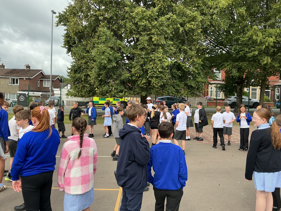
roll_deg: -3.4
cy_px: 106
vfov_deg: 48.2
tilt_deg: -1.8
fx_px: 235
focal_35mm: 29
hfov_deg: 61.7
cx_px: 140
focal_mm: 3
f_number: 1.8
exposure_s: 1/978
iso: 25
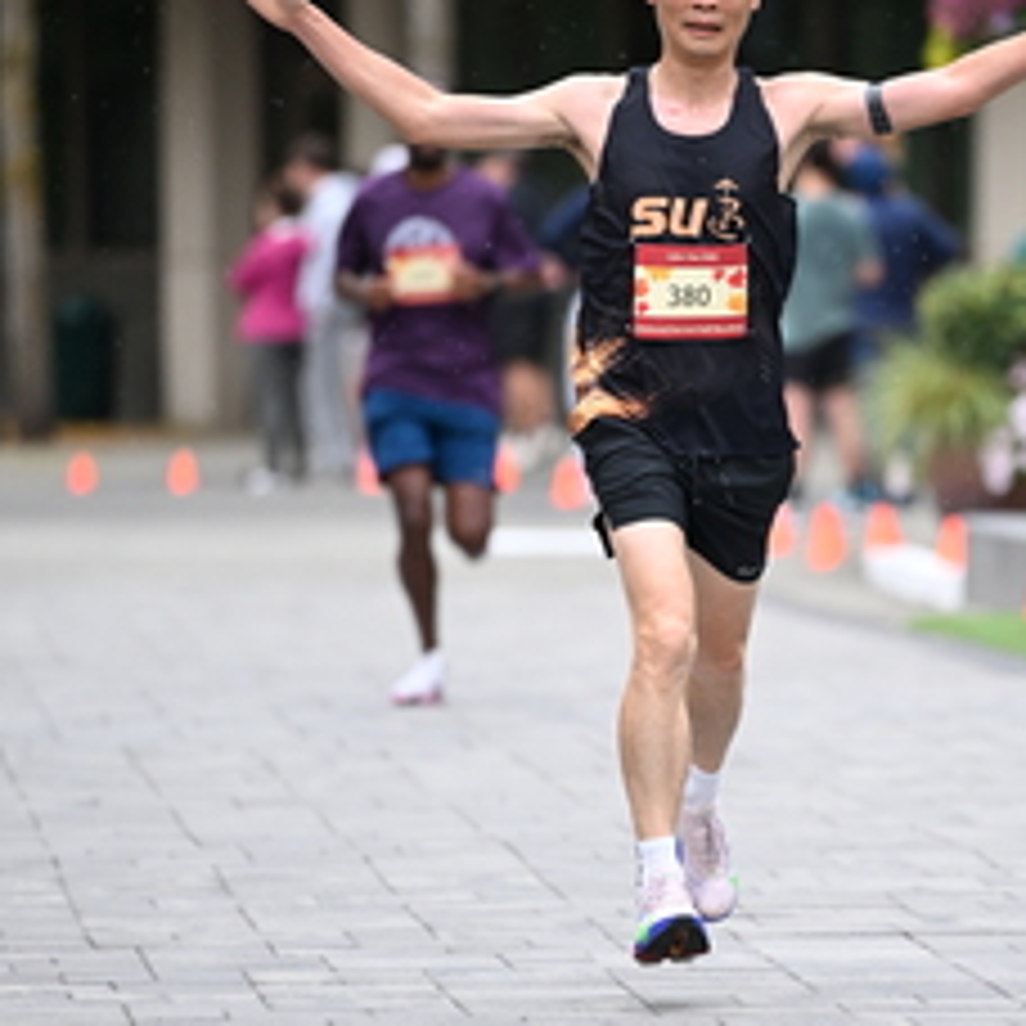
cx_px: 808
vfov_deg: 4.3
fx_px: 13749
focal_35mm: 410
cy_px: 603
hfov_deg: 4.3
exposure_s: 1/1600
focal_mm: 200
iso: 1250
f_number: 2.8
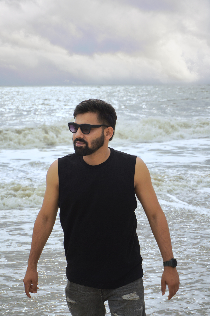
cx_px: 105
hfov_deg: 18.2
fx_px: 656
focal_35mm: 75
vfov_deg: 27.0
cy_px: 158
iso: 100
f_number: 5.6
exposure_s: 1/400
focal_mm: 50
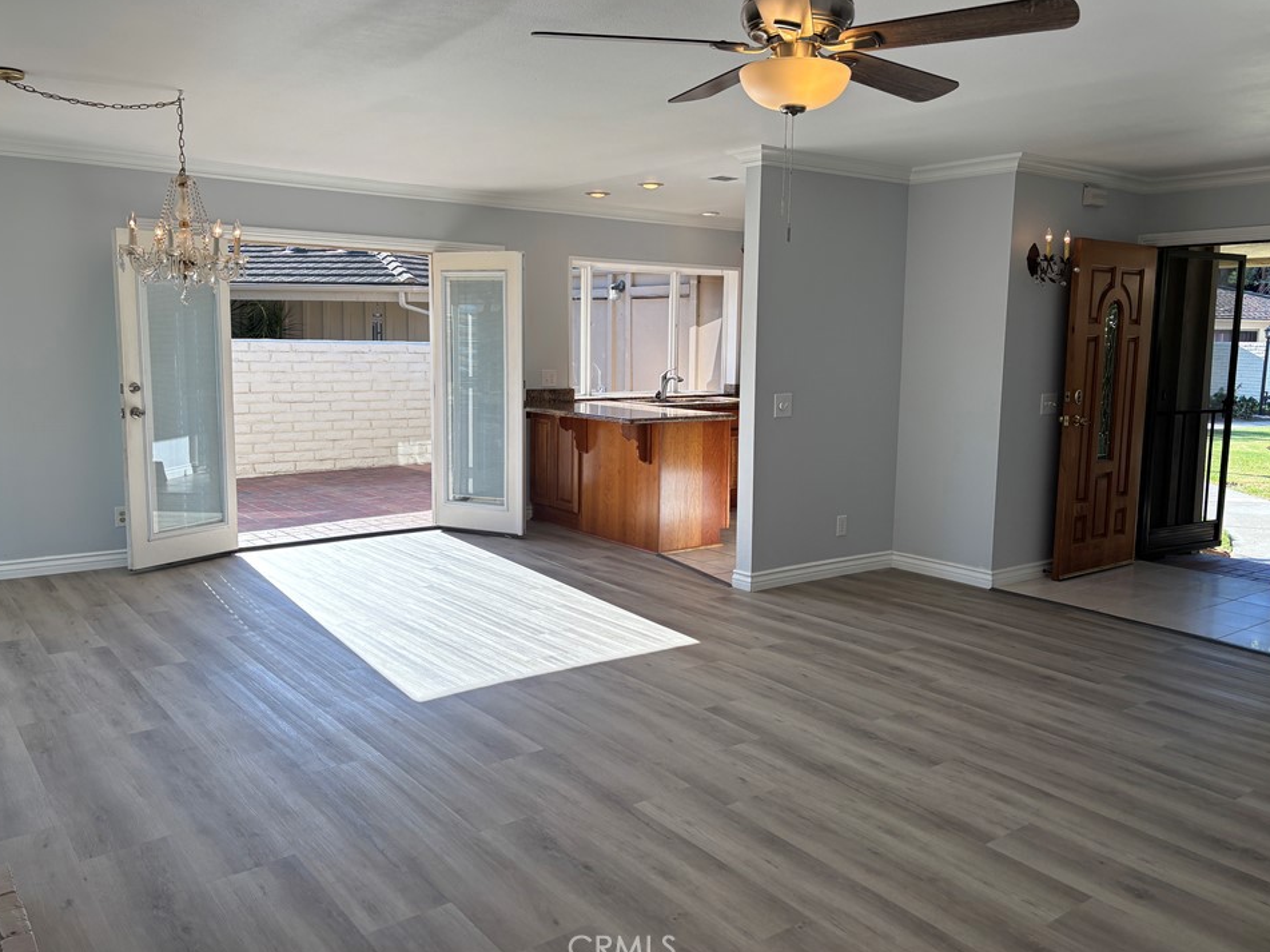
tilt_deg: -7.1
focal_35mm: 28
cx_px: 644
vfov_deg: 49.7
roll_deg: -1.2
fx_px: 1027
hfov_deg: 63.4
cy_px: 454
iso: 50
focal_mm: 5.96
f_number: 1.6
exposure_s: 1/550
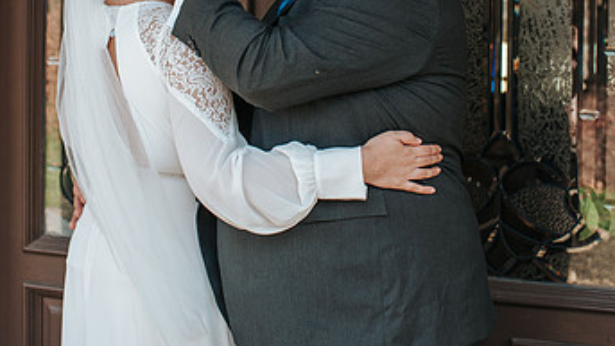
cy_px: 3
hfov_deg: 30.1
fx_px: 1142
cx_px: 293
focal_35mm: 70
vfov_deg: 16.9
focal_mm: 35
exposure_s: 1/500
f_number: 3.5
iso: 450
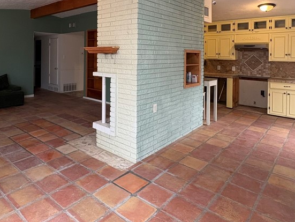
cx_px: 114
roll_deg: -0.1
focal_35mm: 26
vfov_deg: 50.8
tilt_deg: -0.3
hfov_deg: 66.4
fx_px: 222
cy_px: 55
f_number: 2.2
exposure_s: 1/60
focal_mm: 2.22
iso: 200
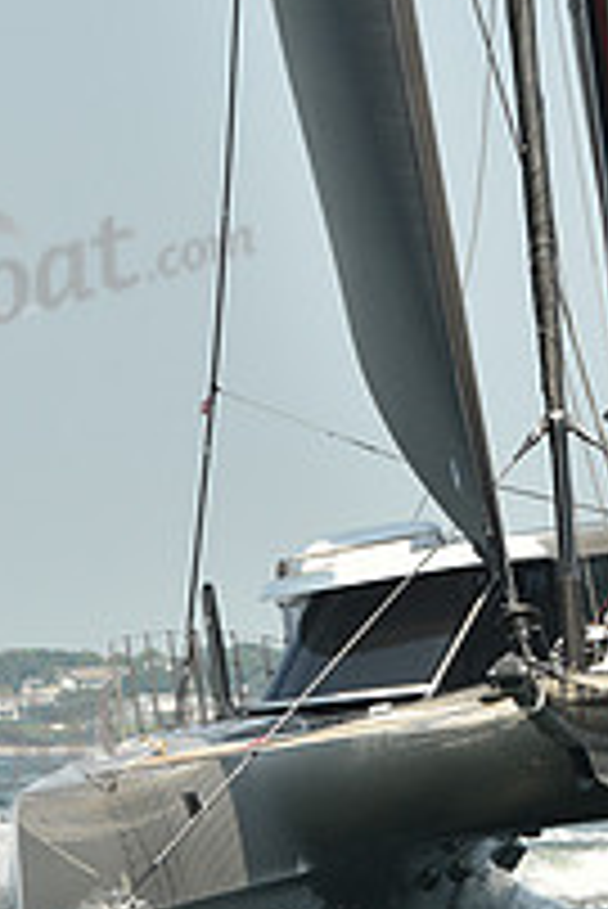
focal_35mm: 373
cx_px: 491
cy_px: 475
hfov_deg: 3.7
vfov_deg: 5.5
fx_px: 9432
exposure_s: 1/800
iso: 250
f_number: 8
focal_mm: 130
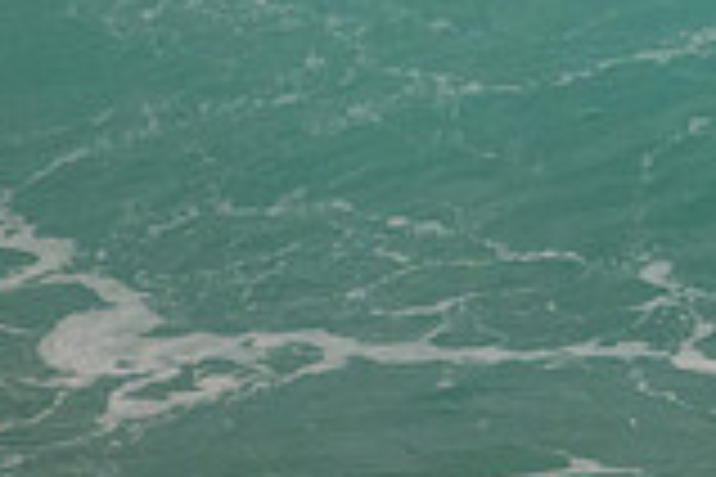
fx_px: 65191
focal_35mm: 3278
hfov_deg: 0.6
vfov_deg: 0.4
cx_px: 1177
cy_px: -324
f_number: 11
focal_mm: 800
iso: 4000
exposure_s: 1/1600
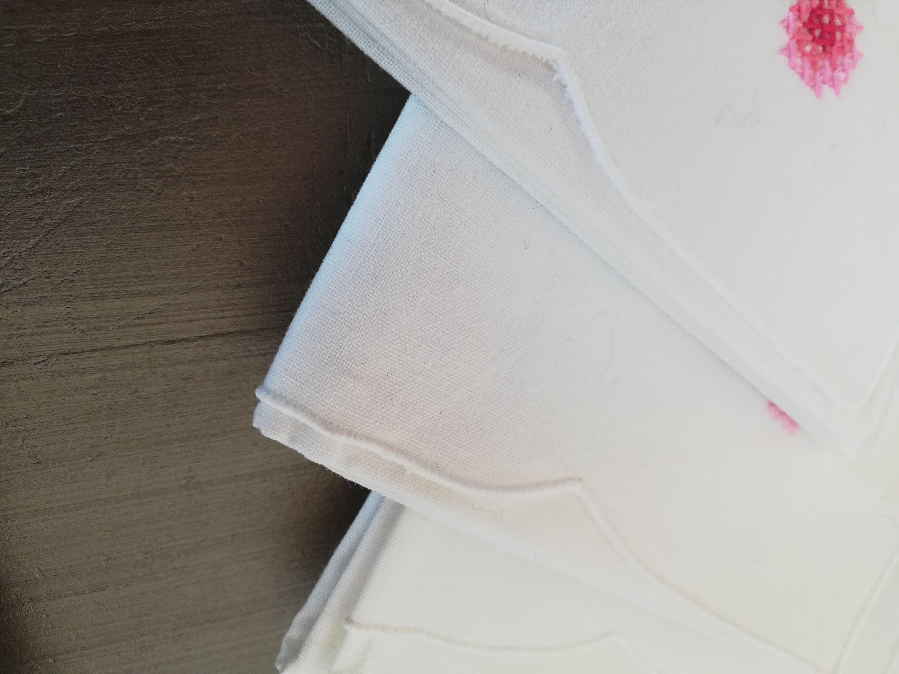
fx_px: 675
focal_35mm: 26
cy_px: 337
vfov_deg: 53.1
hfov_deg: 67.3
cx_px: 450
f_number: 2.2
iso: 100
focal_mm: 3.83
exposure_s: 1/50
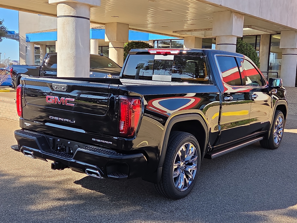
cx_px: 148
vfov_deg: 36.0
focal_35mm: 40
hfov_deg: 46.8
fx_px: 343
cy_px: 112
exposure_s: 1/1000
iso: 25
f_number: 1.8
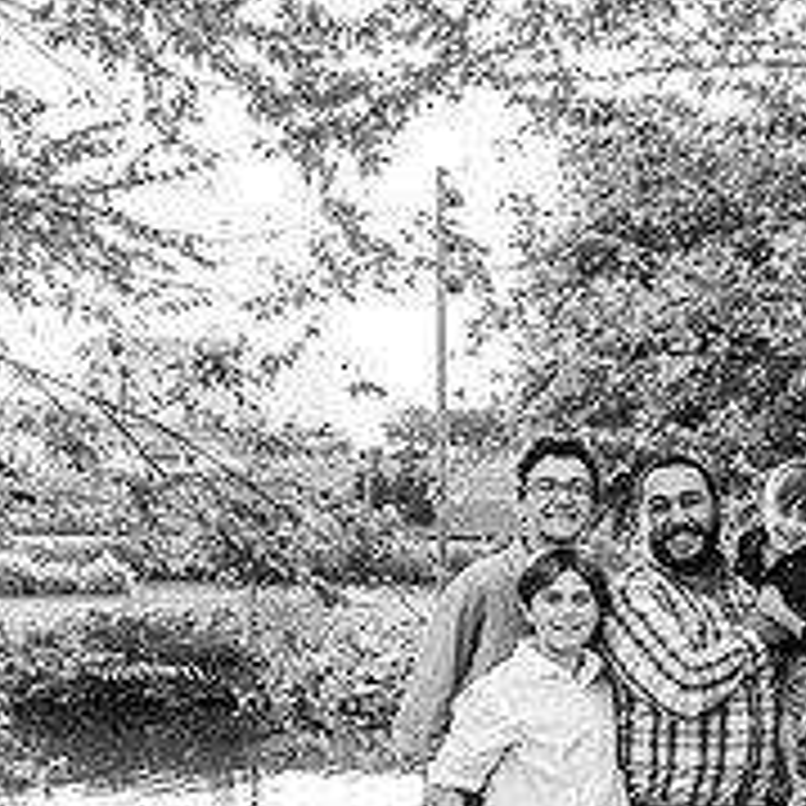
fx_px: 1739
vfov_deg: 25.4
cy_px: 714
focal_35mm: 66
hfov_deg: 24.5
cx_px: 865
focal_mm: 24
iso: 320
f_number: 3.2
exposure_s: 1/200
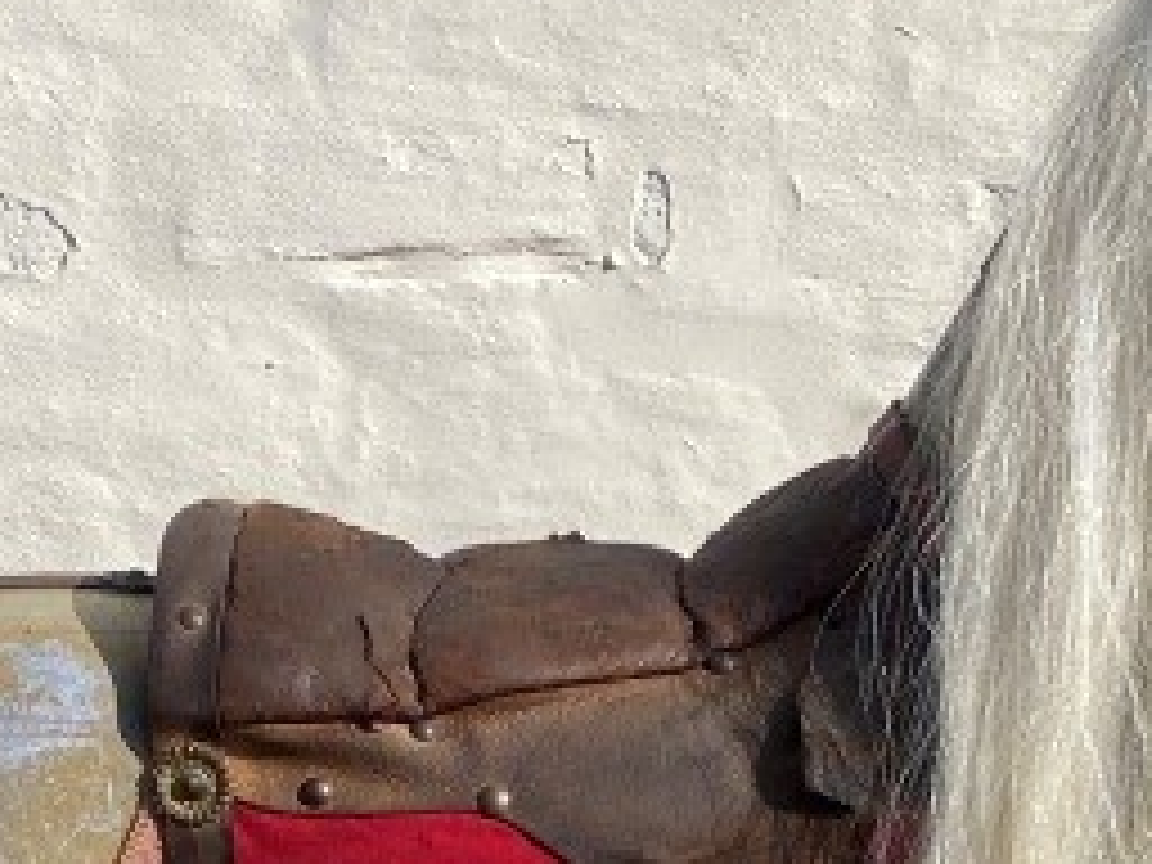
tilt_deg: -18.4
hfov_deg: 18.8
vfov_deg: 13.3
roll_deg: -4.7
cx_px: 756
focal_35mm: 104
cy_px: 1372
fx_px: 3461
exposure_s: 1/4808
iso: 32
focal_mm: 4.25
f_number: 1.8
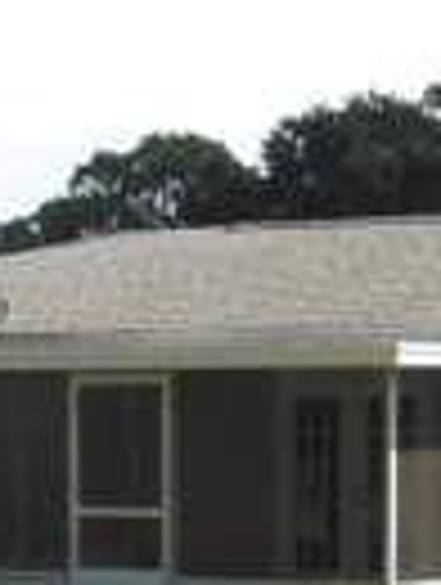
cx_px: 333
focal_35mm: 140
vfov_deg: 13.7
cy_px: 682
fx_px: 2370
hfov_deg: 10.6
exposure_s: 1/400
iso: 80
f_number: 4.2
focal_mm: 6.8
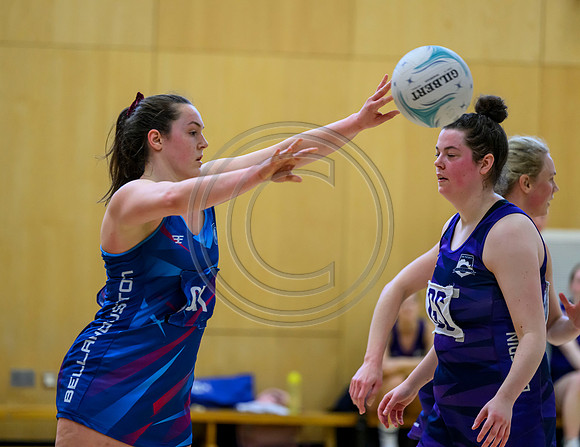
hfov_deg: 10.2
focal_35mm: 193
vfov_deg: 7.8
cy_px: 224
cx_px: 245
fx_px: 3259
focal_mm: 175
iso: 4000
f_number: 3.2
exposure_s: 1/1000
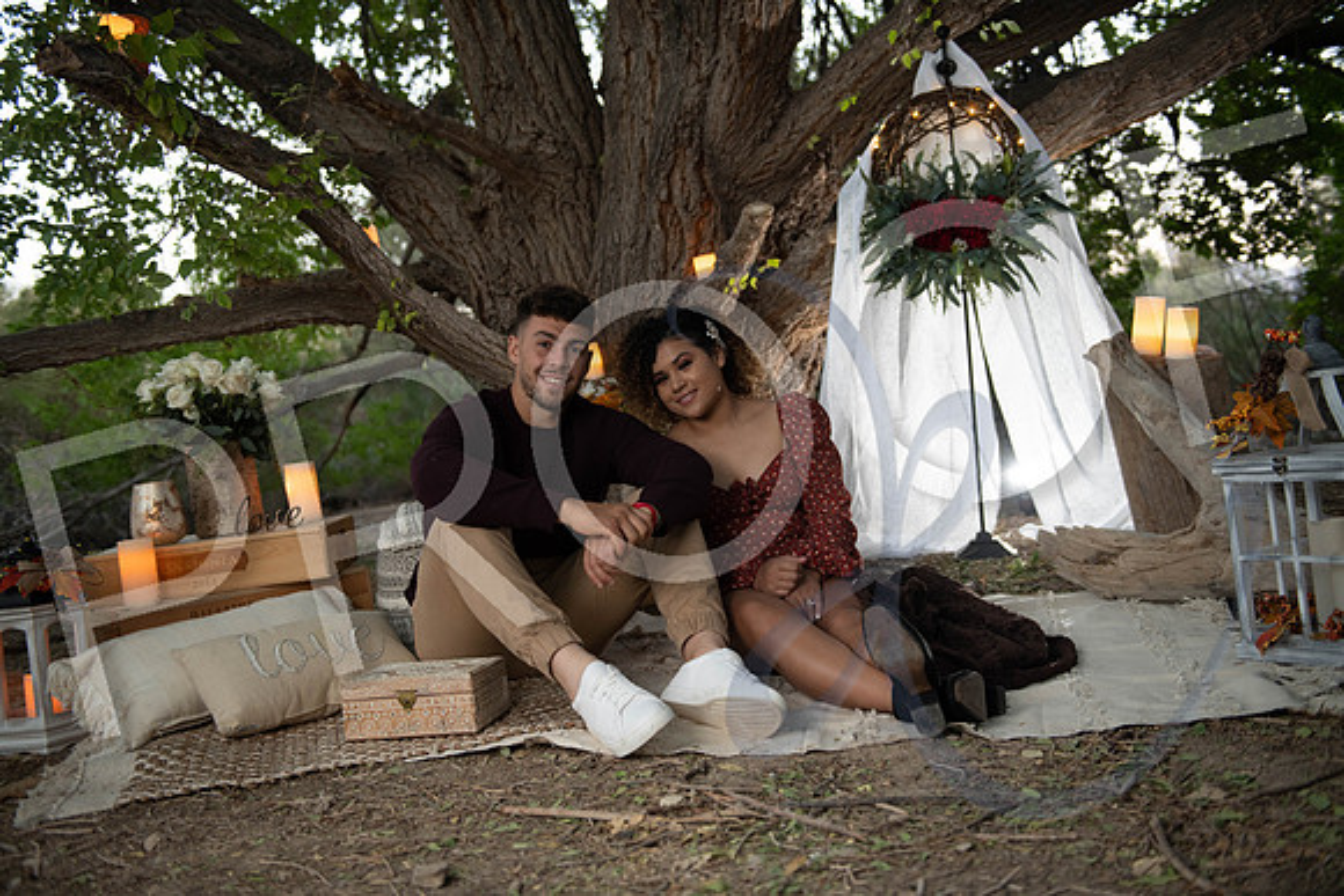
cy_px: 448
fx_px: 1307
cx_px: 672
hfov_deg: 54.4
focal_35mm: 35
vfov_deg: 37.9
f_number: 2.8
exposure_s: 1/60
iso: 400
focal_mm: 35
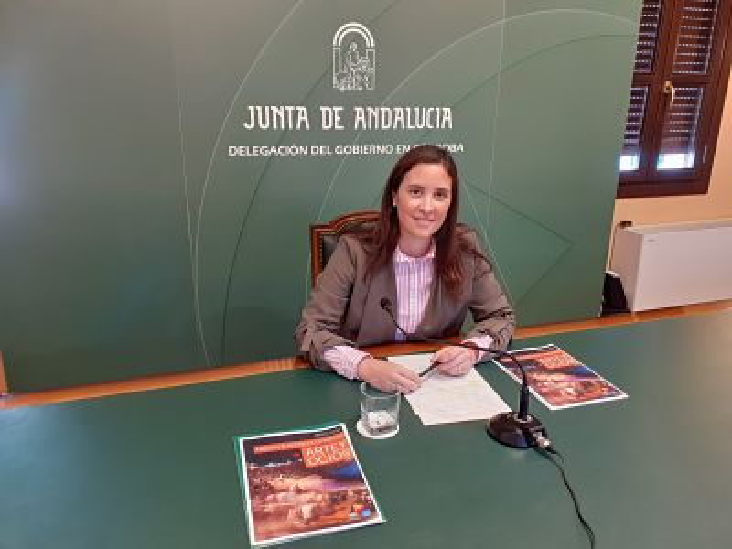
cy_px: 274
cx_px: 366
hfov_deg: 65.3
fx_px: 571
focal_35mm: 27
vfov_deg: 51.4
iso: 100
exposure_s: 1/50
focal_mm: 3.6
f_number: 1.9
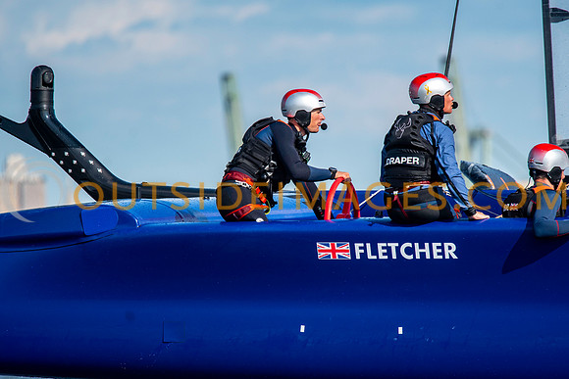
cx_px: 284
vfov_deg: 2.2
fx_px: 9959
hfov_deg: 3.3
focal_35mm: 630
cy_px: 190
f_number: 5.6
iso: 500
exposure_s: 1/2000
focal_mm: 420
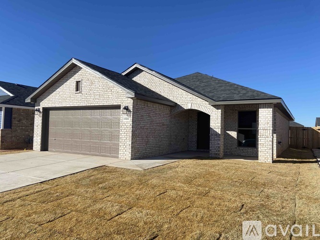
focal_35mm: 26
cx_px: 160
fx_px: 240
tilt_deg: +1.7
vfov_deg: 53.0
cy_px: 120
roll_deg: -2.2
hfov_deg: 67.3
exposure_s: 1/3497
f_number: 1.8
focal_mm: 4.25
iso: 32
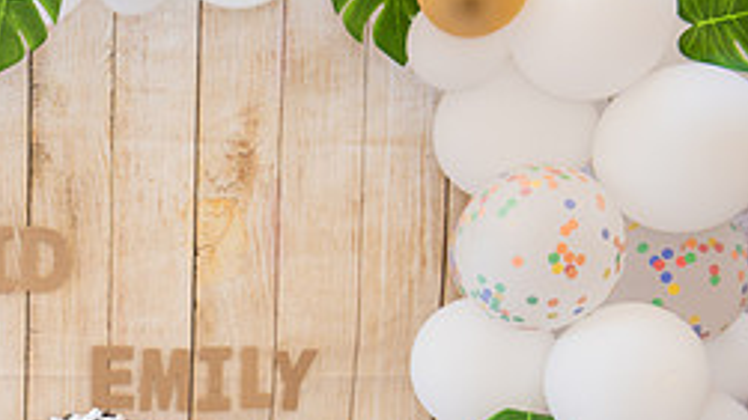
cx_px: 63
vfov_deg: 10.8
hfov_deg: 19.3
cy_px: 564
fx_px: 2161
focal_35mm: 109
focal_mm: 45
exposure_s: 1/80
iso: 200
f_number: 4
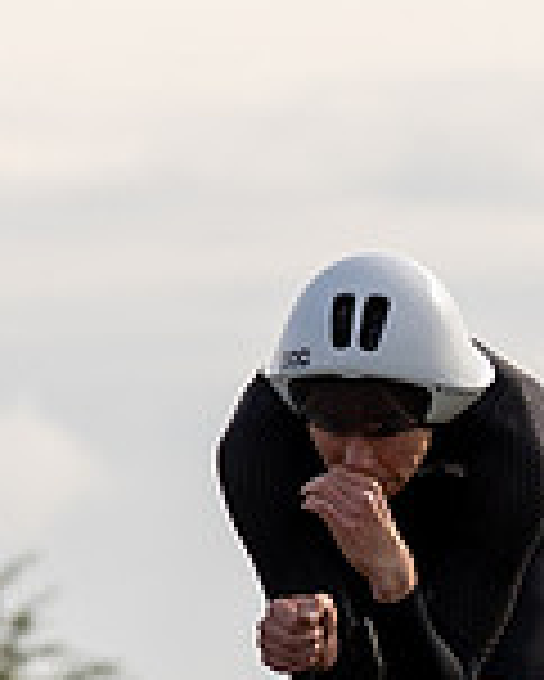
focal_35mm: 830
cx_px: 177
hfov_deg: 1.9
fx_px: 16687
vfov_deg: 2.3
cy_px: 852
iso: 125
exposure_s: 1/1000
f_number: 4
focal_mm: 133
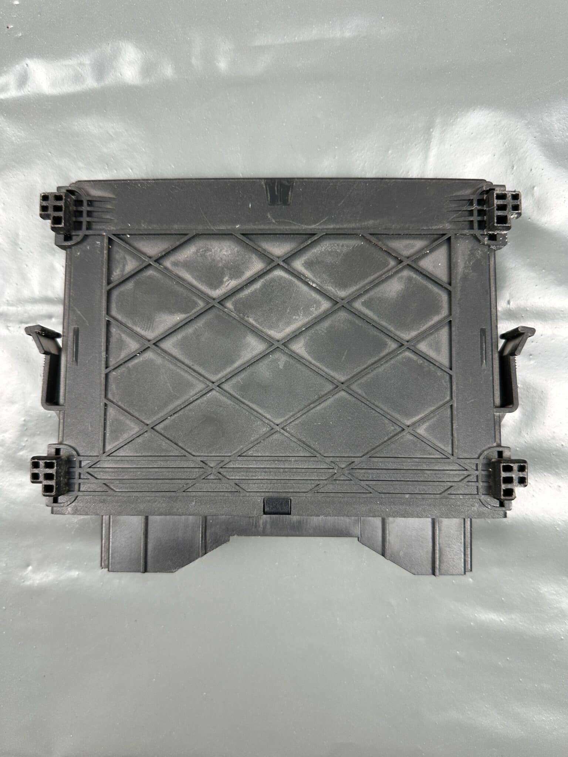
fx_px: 525
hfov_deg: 56.8
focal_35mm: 24
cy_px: 378
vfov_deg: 71.6
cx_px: 284
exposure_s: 1/50
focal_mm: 6.86
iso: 125
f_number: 1.78
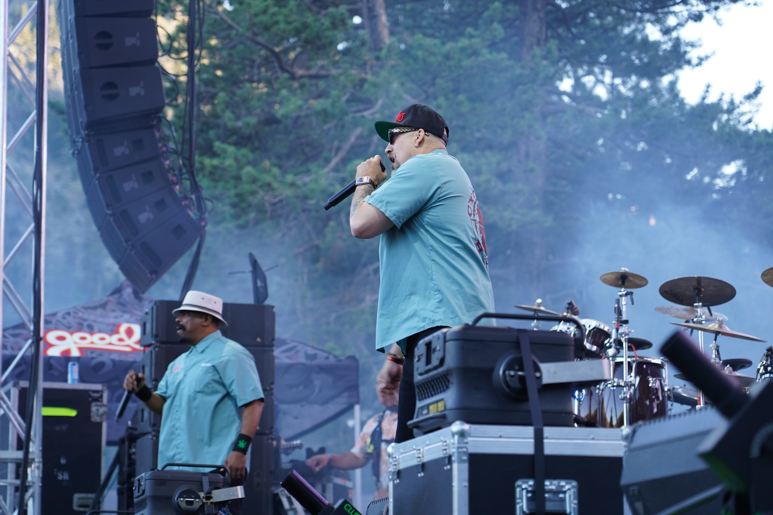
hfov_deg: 19.5
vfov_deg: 13.0
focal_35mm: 105
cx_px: 386
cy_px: 258
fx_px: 2254
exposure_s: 1/160
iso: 400
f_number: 4
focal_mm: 105
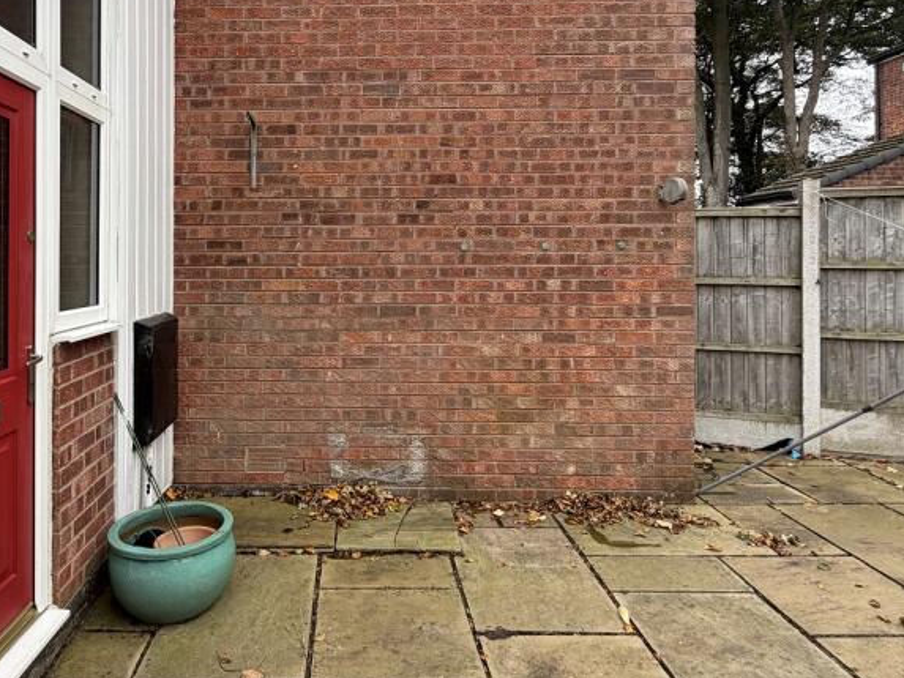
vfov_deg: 54.3
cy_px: 257
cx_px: 338
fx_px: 653
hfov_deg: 68.3
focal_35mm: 25
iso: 50
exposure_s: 1/351
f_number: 2.2
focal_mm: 2.22
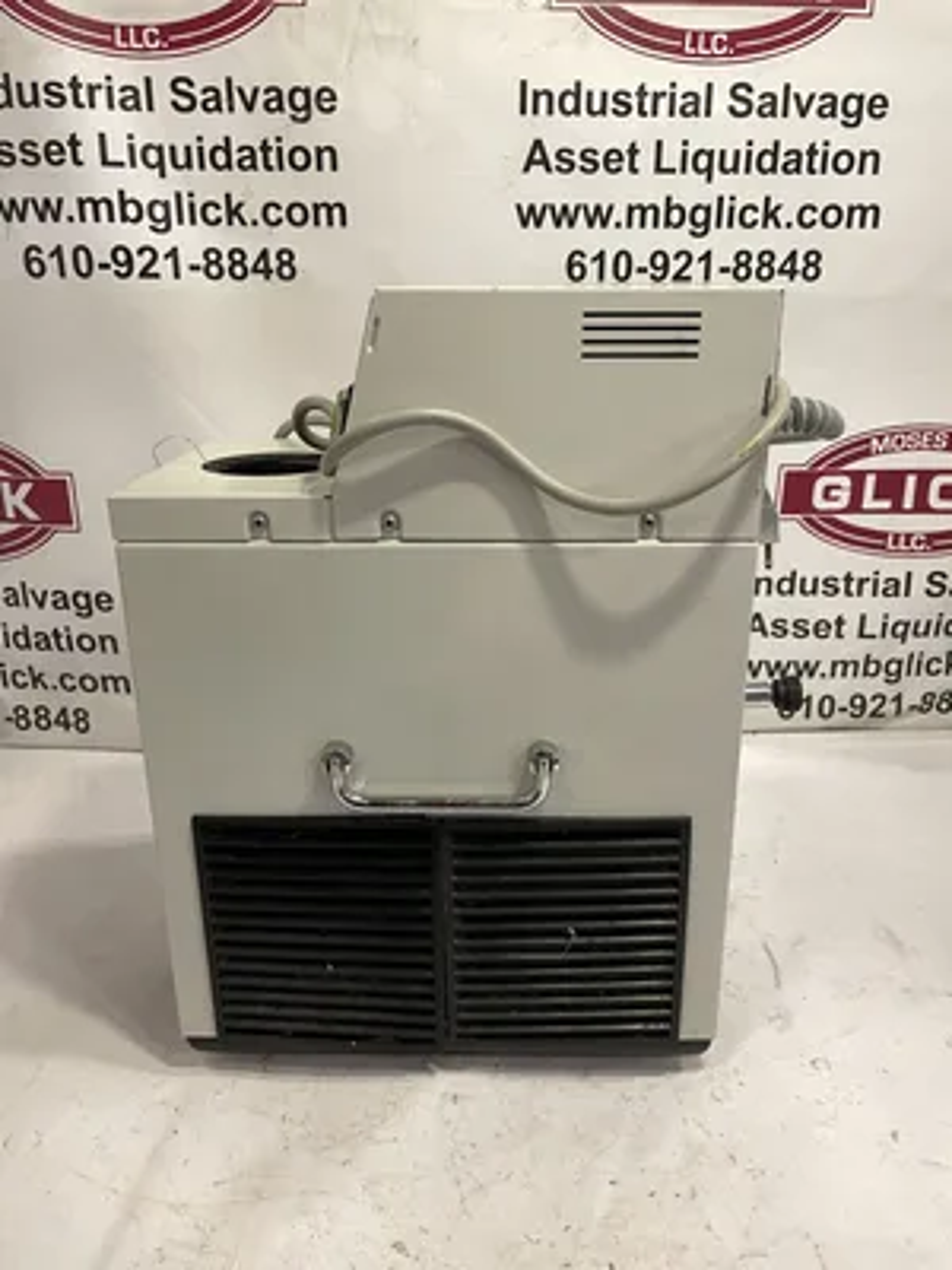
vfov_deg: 67.3
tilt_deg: -18.0
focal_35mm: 26
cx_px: 476
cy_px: 635
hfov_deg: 53.1
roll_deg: -1.5
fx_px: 953
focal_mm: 4.2
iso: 160
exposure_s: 1/60
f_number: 1.6
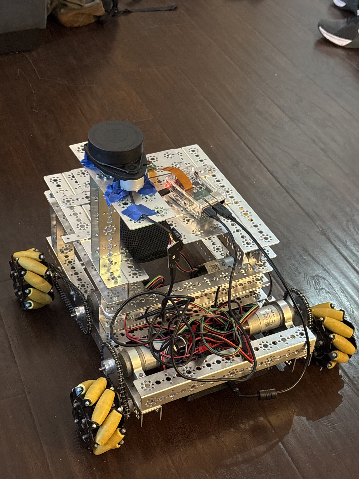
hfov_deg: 28.0
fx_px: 719
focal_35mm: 52
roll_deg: -6.0
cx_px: 180
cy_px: 240
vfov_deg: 36.8
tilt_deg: -39.1
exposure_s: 1/24
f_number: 1.6
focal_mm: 5.96
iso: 320
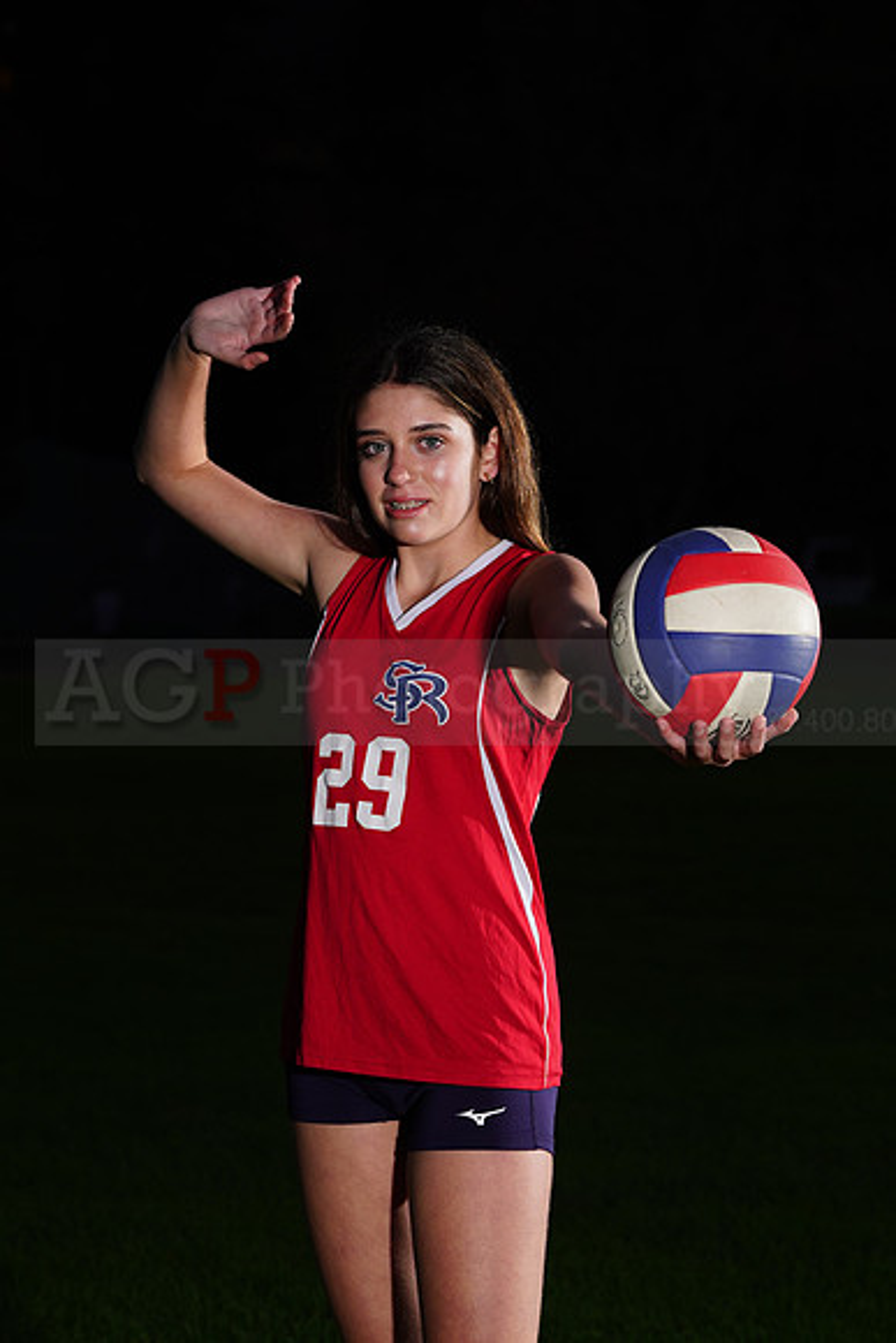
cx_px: 448
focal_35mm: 154
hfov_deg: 8.9
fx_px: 5745
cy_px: 672
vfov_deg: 13.3
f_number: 10
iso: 400
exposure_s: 1/125
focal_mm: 154
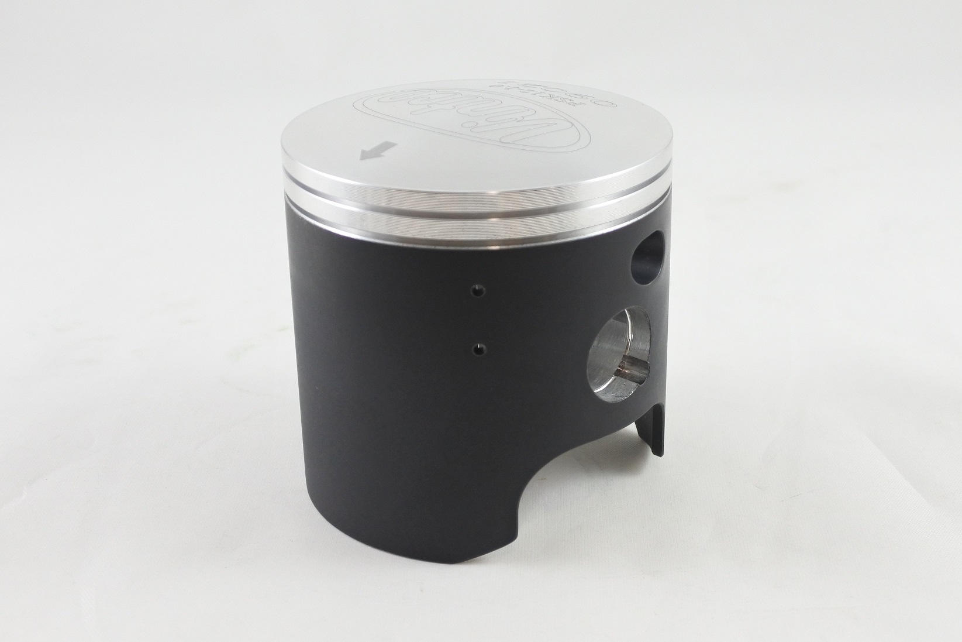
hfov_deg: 53.1
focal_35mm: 36
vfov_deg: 36.9
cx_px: 481
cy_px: 321
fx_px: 962
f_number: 4
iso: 500
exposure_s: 1/125
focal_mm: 13.7
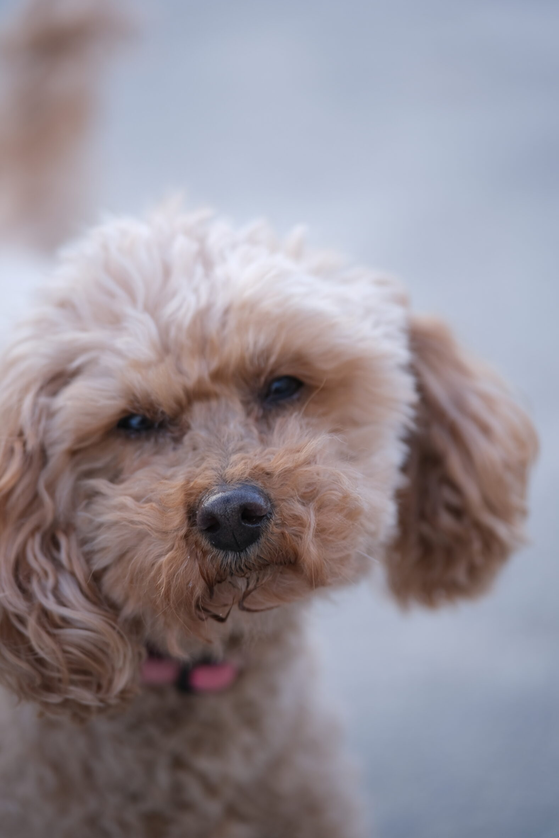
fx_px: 3190
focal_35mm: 137
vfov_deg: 15.0
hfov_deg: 10.0
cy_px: 419
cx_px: 278
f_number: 2.5
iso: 160
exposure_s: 1/320
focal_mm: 90
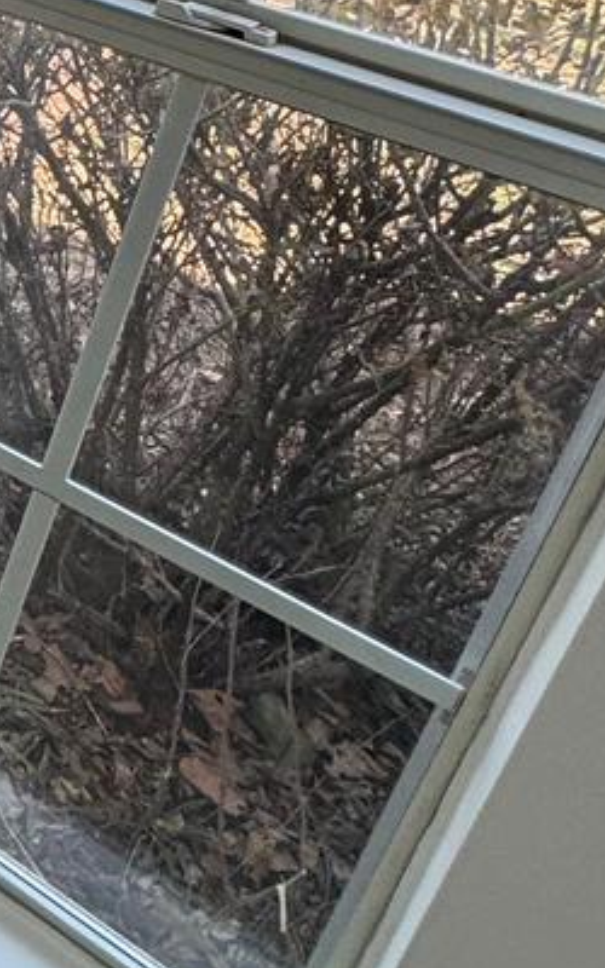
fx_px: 1504
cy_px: 31
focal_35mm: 57
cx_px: -711
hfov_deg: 15.9
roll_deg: -5.8
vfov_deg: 33.1
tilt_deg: -21.4
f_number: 2.2
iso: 64
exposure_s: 1/120
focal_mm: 2.22
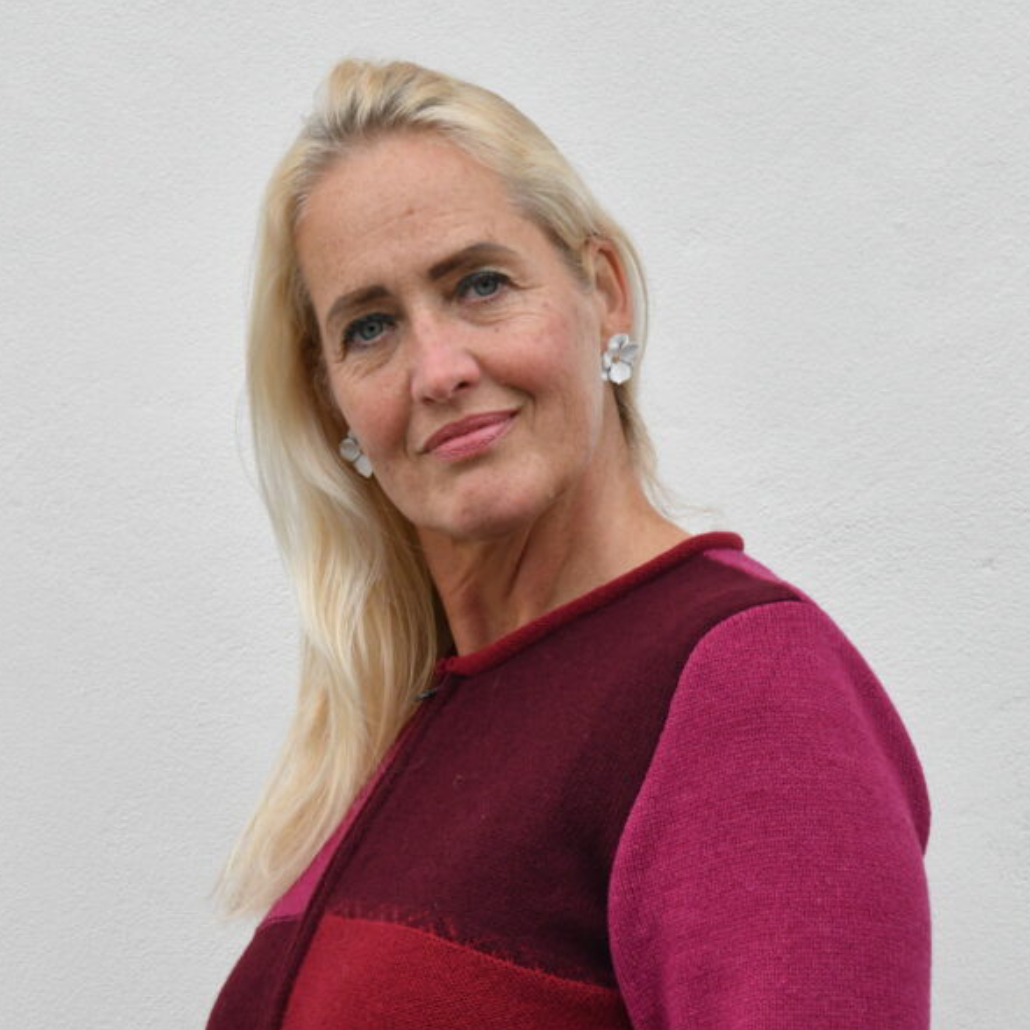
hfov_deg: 11.5
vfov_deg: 11.4
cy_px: 1019
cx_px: 514
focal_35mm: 152
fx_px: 5117
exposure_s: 1/500
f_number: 11
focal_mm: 70
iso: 1600
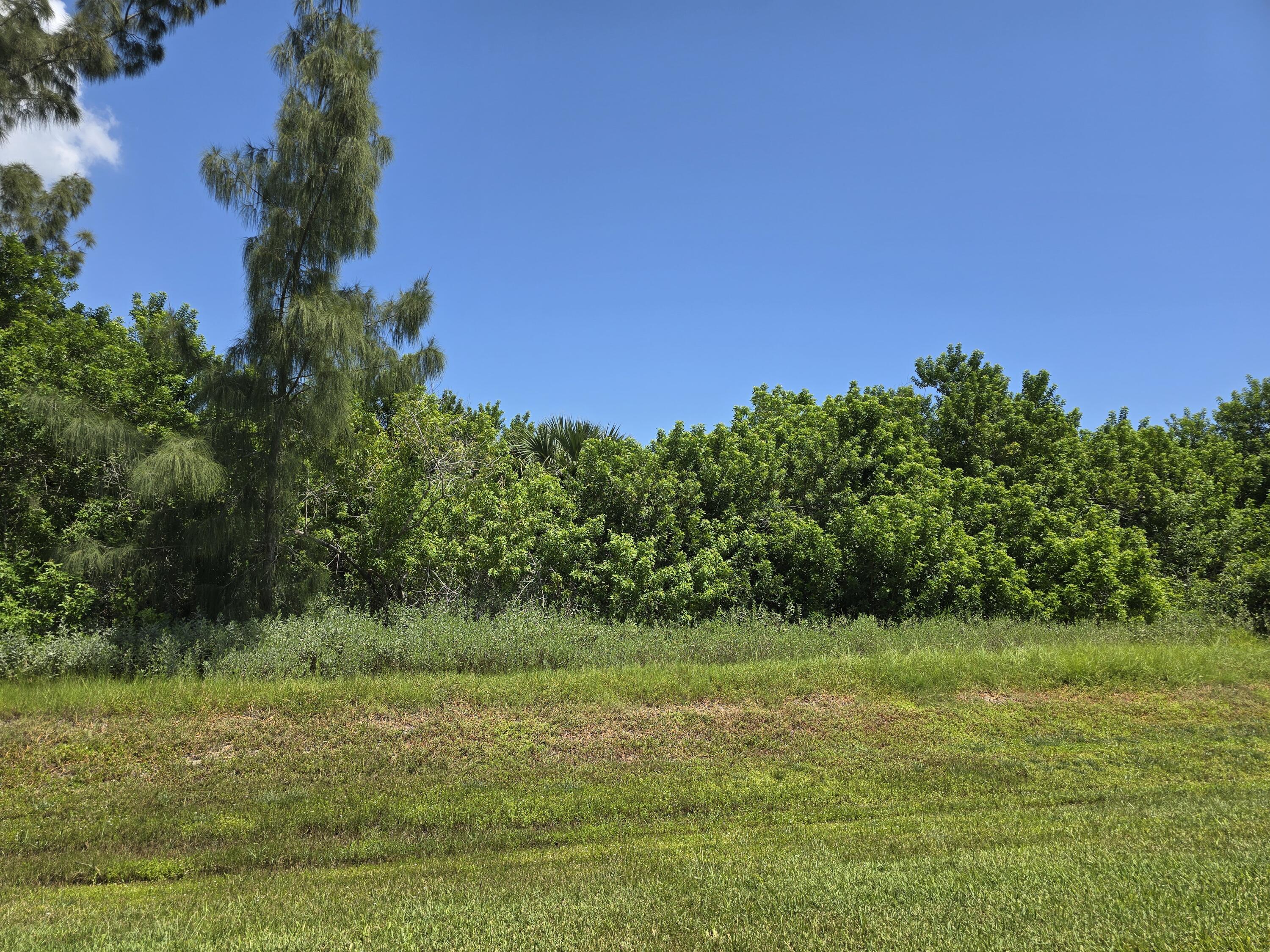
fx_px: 844
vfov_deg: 58.9
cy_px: 476
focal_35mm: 23
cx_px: 635
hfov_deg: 73.9
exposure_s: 1/937
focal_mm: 6.3
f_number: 1.7
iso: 12
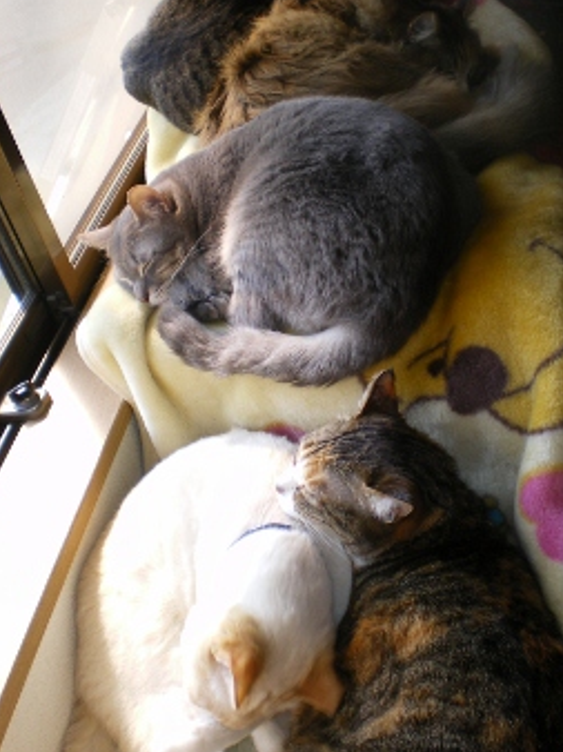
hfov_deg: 32.1
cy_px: 338
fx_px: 977
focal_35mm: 45
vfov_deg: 42.1
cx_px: 309
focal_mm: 6.3
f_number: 3.1
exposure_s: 1/60
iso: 64
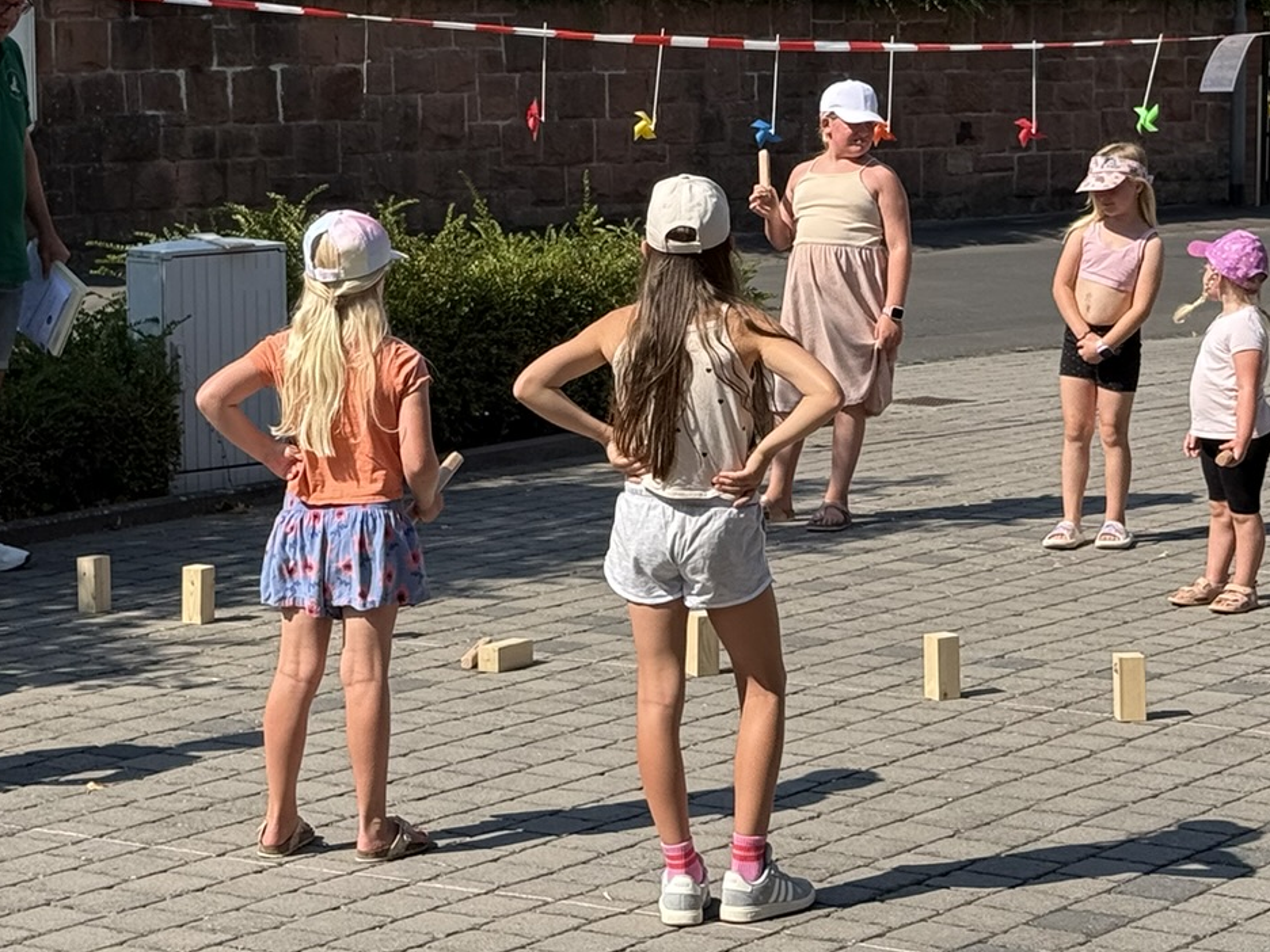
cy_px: 149
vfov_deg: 14.0
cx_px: 787
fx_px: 3852
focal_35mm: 105
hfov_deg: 18.7
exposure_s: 1/4098
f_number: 1.78
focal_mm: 6.76
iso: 64
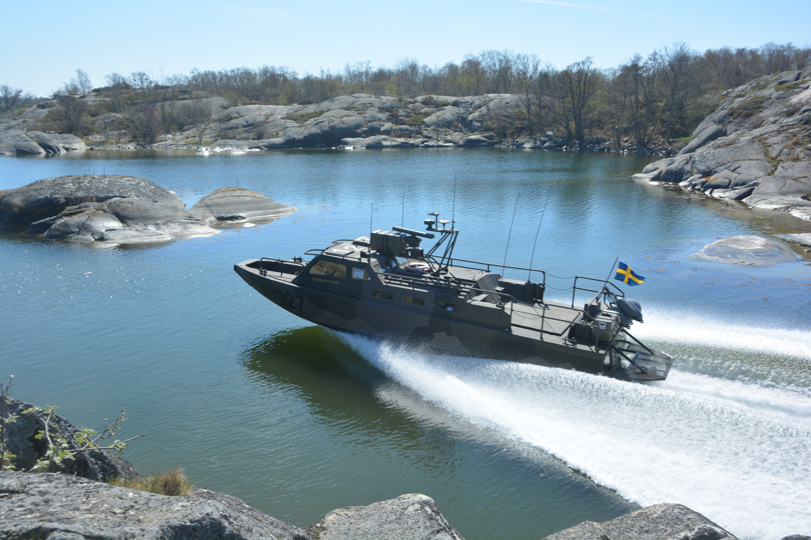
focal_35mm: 33
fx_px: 743
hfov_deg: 57.2
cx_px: 406
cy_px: 270
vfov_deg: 40.0
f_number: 8
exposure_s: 1/250
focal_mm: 22
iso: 100
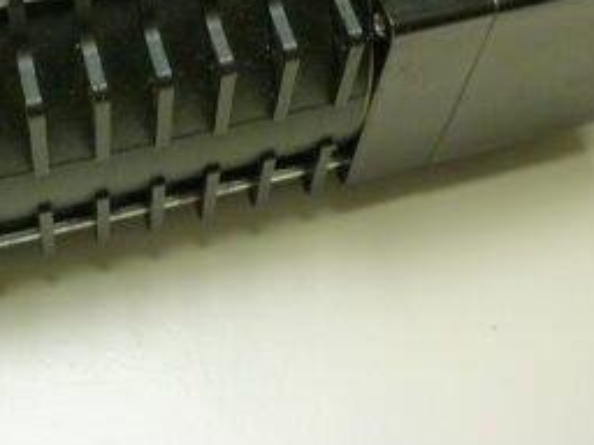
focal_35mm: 68
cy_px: -46
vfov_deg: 20.6
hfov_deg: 28.3
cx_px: 190
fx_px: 1167
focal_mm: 5.2
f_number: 3.3
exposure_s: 1/13
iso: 400
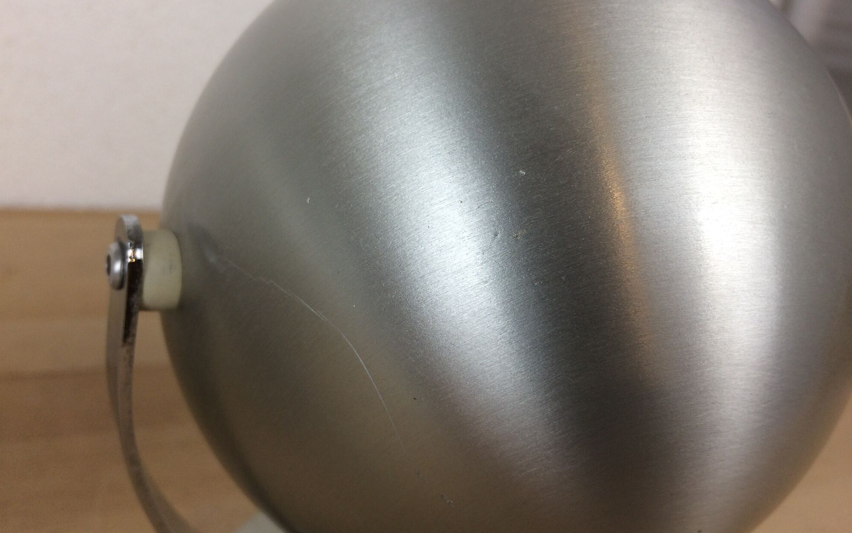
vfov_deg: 40.6
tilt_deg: -16.8
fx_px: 720
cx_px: 428
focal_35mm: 31
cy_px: 263
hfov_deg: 61.2
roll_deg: -9.7
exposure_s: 1/100
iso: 50
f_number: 2.2
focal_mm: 4.15
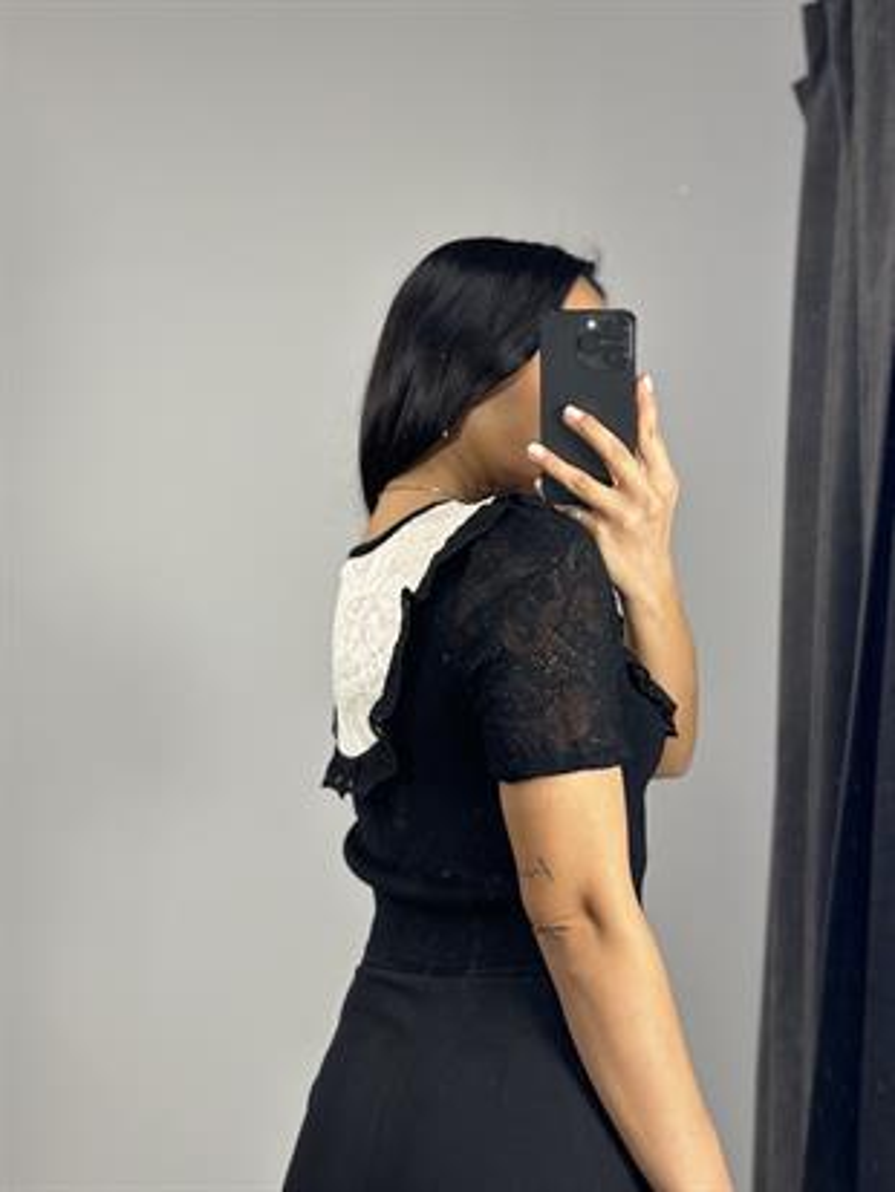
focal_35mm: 48
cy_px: 596
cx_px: 448
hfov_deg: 30.3
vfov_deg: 39.6
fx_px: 1654
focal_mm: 6.86
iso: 64
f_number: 1.78
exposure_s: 1/50
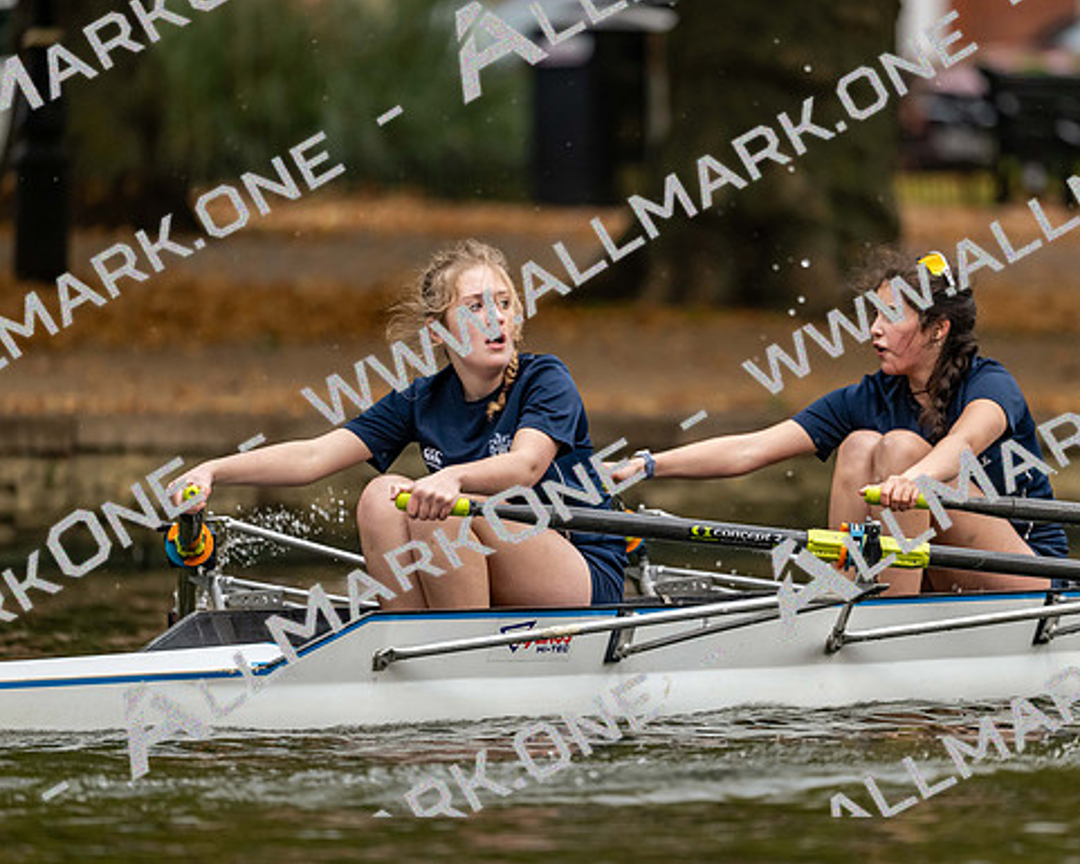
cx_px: 579
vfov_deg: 3.4
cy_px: 432
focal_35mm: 453
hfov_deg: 4.3
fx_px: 14483
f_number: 4.5
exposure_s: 1/2500
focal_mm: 400
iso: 1800
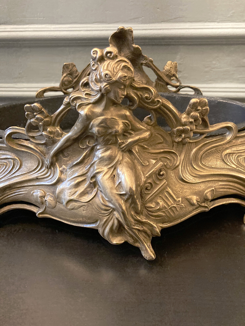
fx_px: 264
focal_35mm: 28
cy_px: 163
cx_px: 122
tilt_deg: -28.8
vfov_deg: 63.4
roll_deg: +1.2
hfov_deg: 49.7
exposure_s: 1/25
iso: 500
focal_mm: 3.99
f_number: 1.8
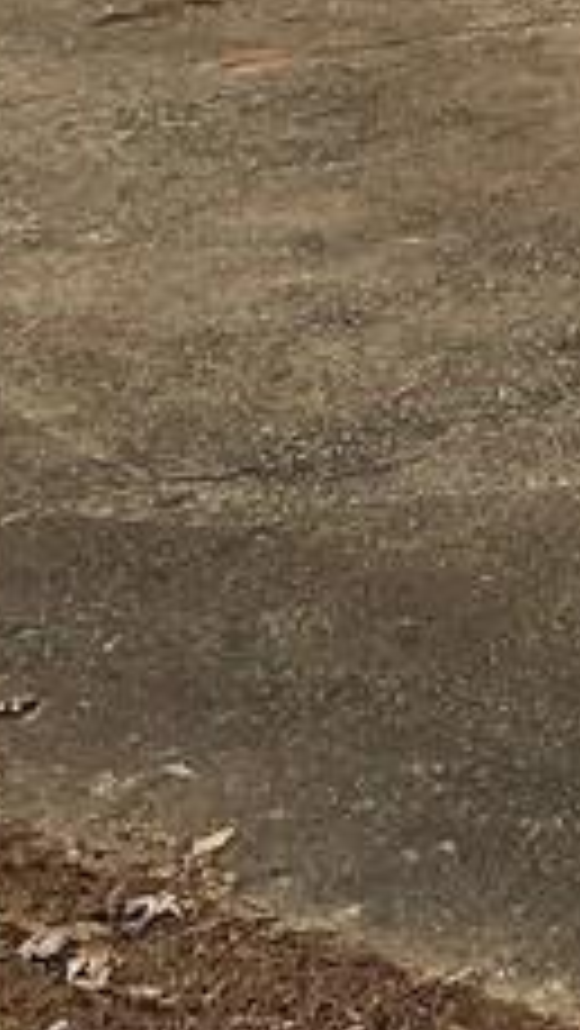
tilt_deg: -1.0
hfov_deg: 8.1
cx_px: 1227
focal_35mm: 141
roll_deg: -1.1
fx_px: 3851
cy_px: -621
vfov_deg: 14.0
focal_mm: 4.15
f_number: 2.2
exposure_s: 1/648
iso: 32
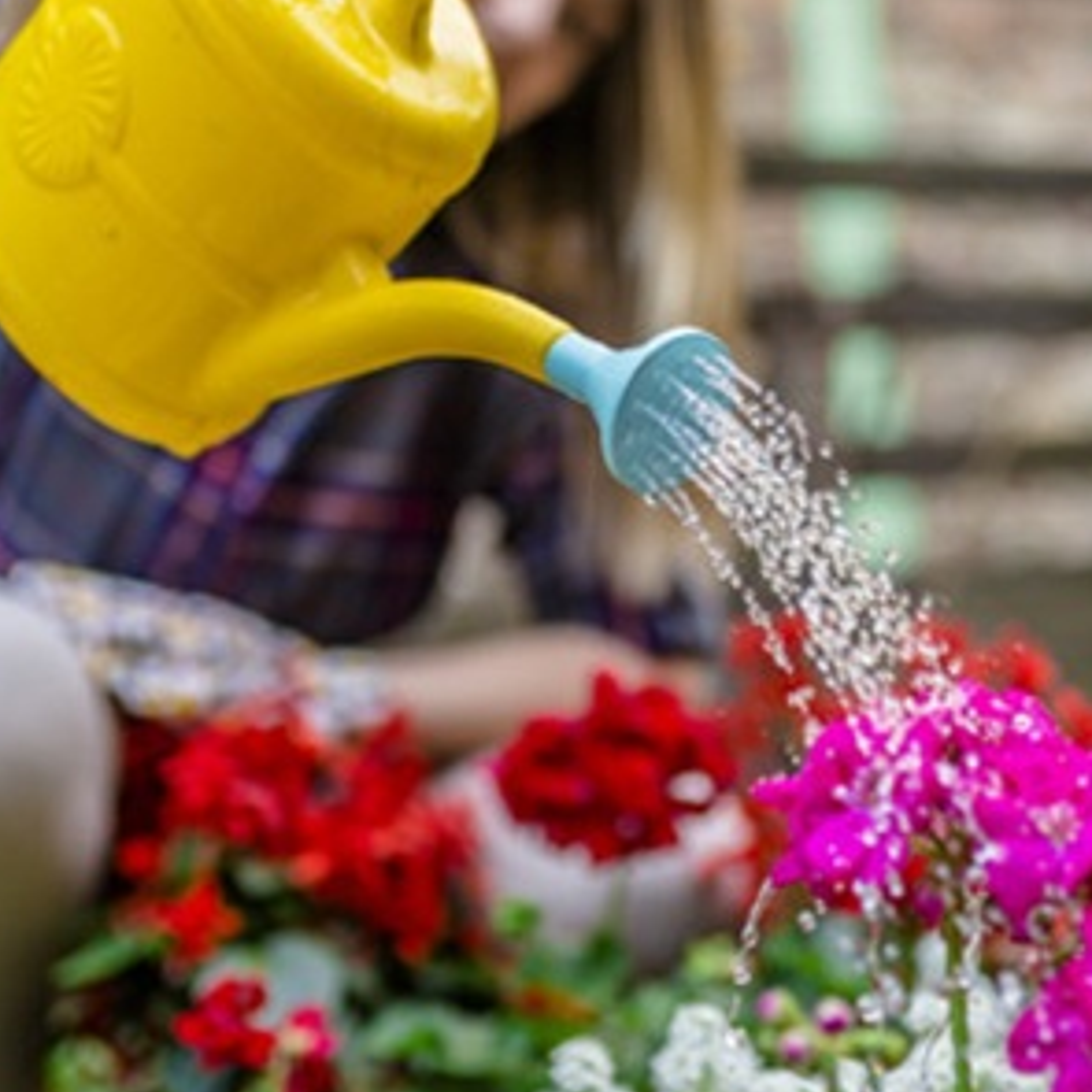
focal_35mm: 71
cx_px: 790
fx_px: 2534
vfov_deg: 24.3
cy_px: 452
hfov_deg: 24.1
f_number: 1.8
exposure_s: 1/640
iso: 200
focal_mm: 35
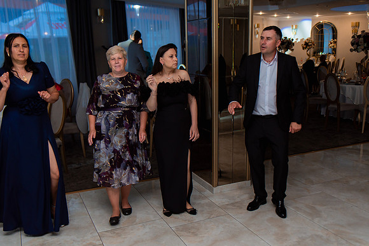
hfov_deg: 54.4
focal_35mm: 35
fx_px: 359
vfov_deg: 37.9
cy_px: 123
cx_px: 184
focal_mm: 35
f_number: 3.2
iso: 1250
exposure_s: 1/200
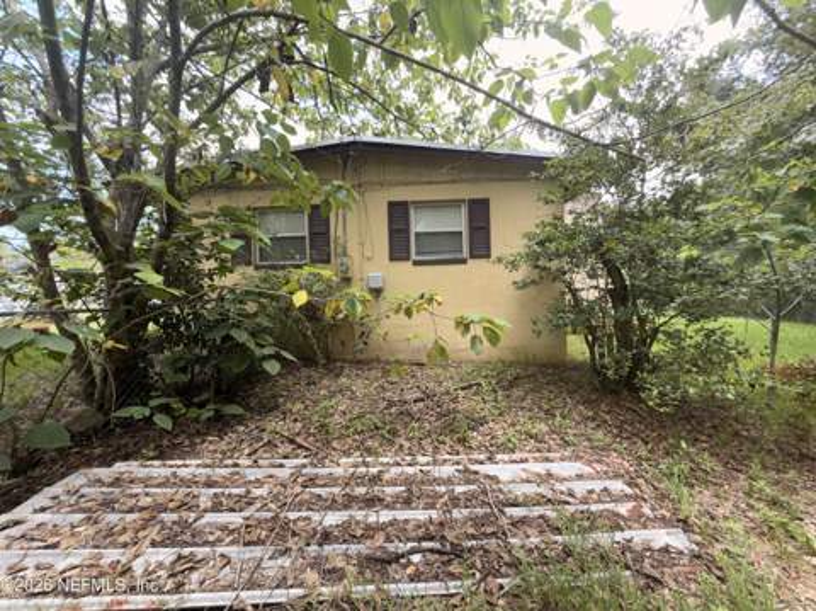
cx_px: 408
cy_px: 306
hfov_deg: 102.1
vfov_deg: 85.6
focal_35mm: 14
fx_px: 330
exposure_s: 1/122
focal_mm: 2.22
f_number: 2.2
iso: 16
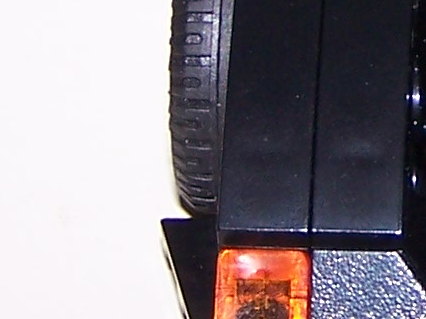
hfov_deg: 8.4
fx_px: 2829
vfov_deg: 6.4
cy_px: -125
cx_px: 634
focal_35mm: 230
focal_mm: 6.3
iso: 80
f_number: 2.8
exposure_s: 1/60
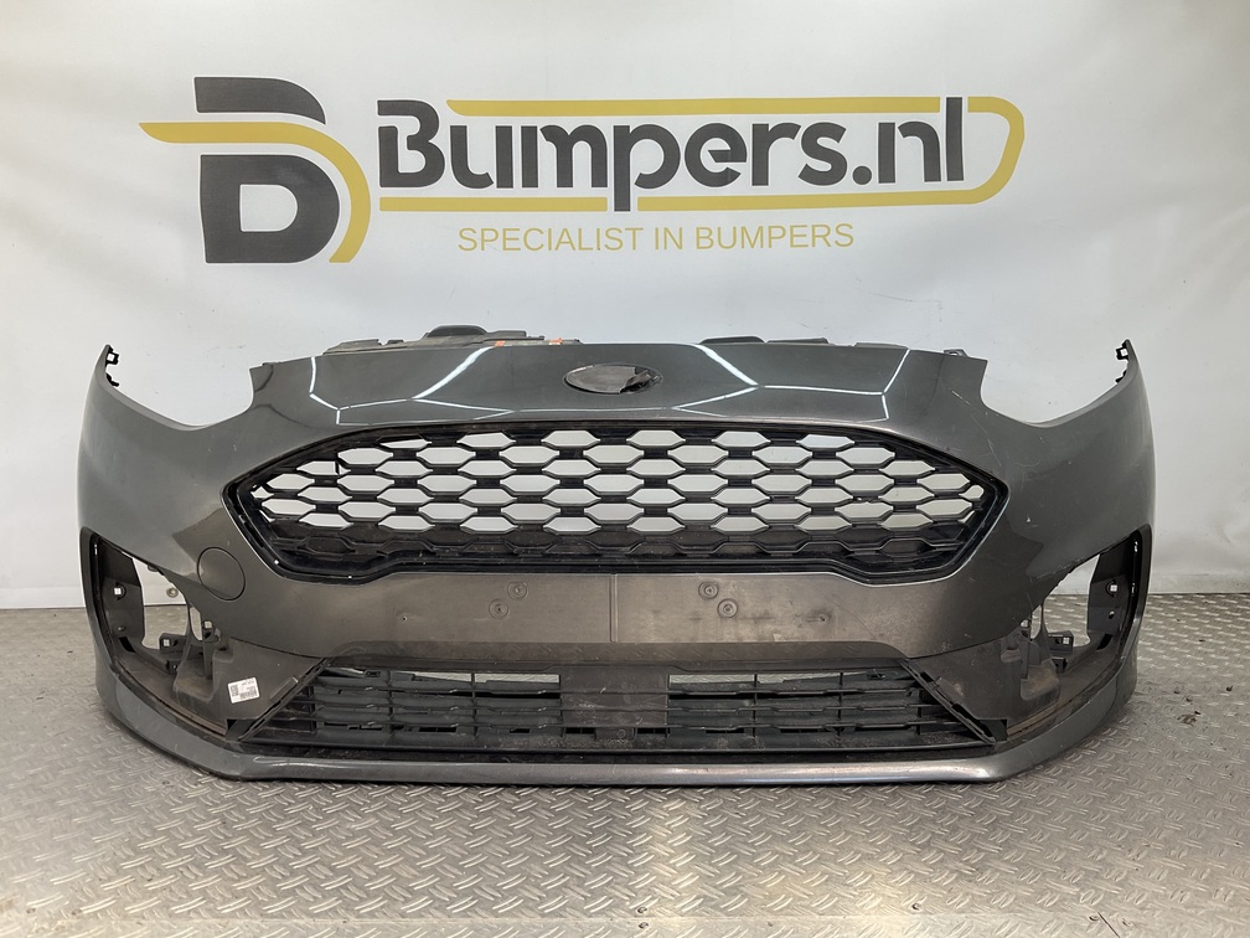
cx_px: 625
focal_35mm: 29
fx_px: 1047
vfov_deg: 48.2
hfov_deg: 61.7
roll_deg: -0.9
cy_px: 469
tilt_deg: -7.6
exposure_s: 1/167
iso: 16
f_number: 1.8
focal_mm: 3
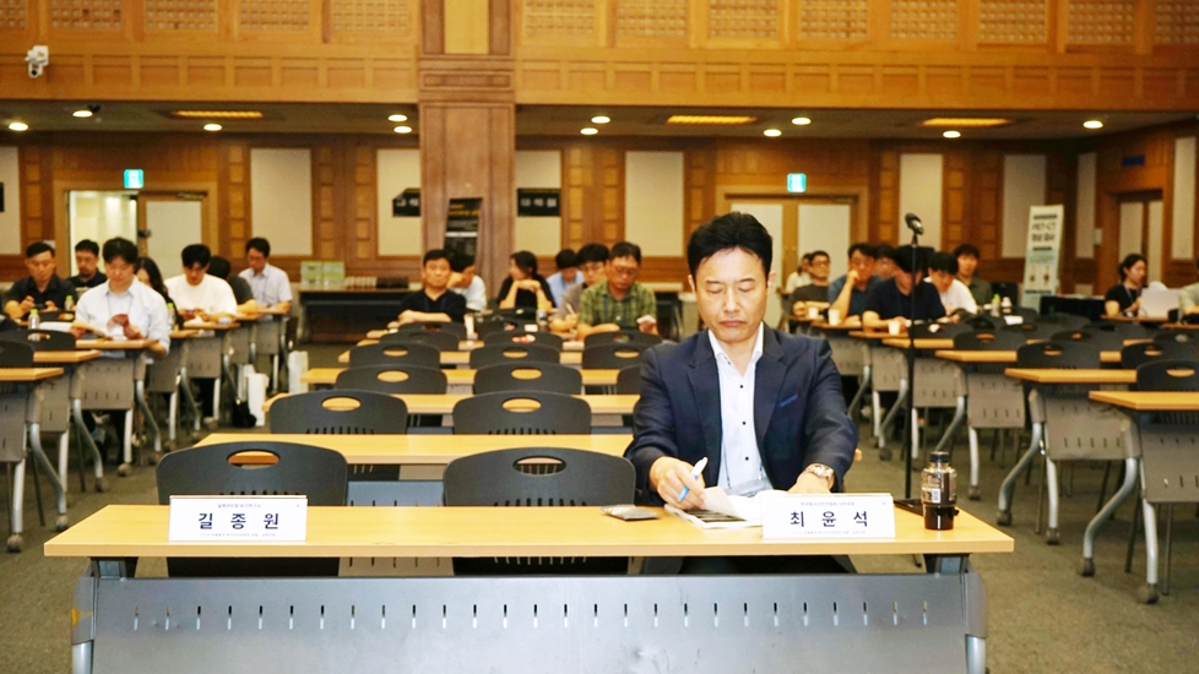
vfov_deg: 26.5
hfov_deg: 45.5
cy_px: 379
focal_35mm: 45
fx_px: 1431
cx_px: 590
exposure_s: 1/100
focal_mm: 42
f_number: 7.1
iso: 400
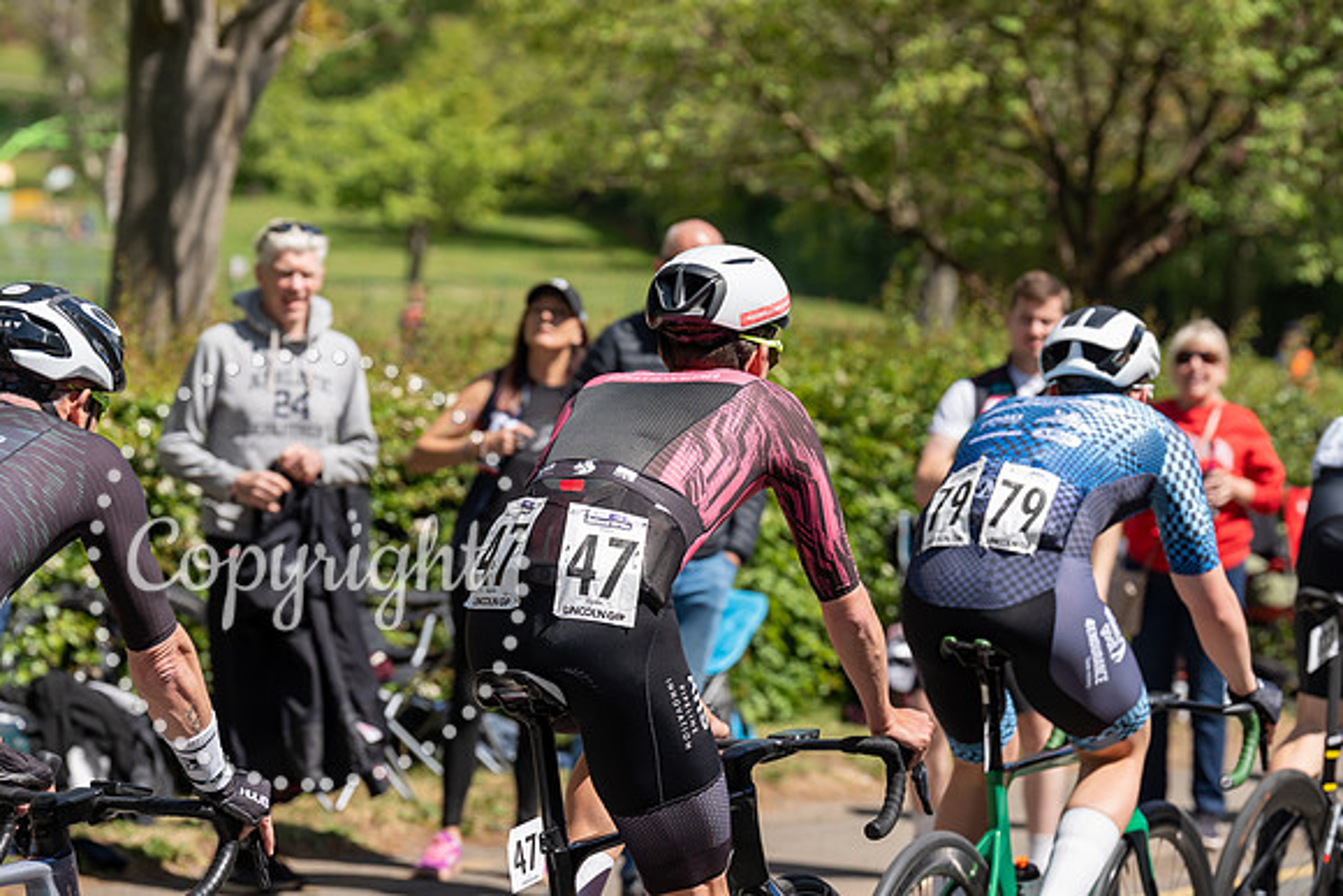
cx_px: 672
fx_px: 5634
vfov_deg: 9.1
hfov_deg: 13.6
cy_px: 448
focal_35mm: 151
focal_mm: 151
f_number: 5.6
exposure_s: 1/1000
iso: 320
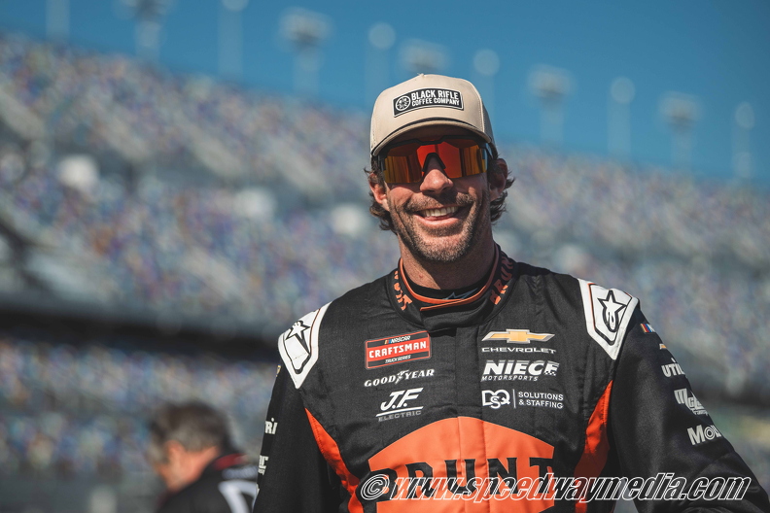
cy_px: 256
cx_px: 385
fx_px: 2353
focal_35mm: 110
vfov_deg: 12.5
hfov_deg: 18.6
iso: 100
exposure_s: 1/2500
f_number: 2.8
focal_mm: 110
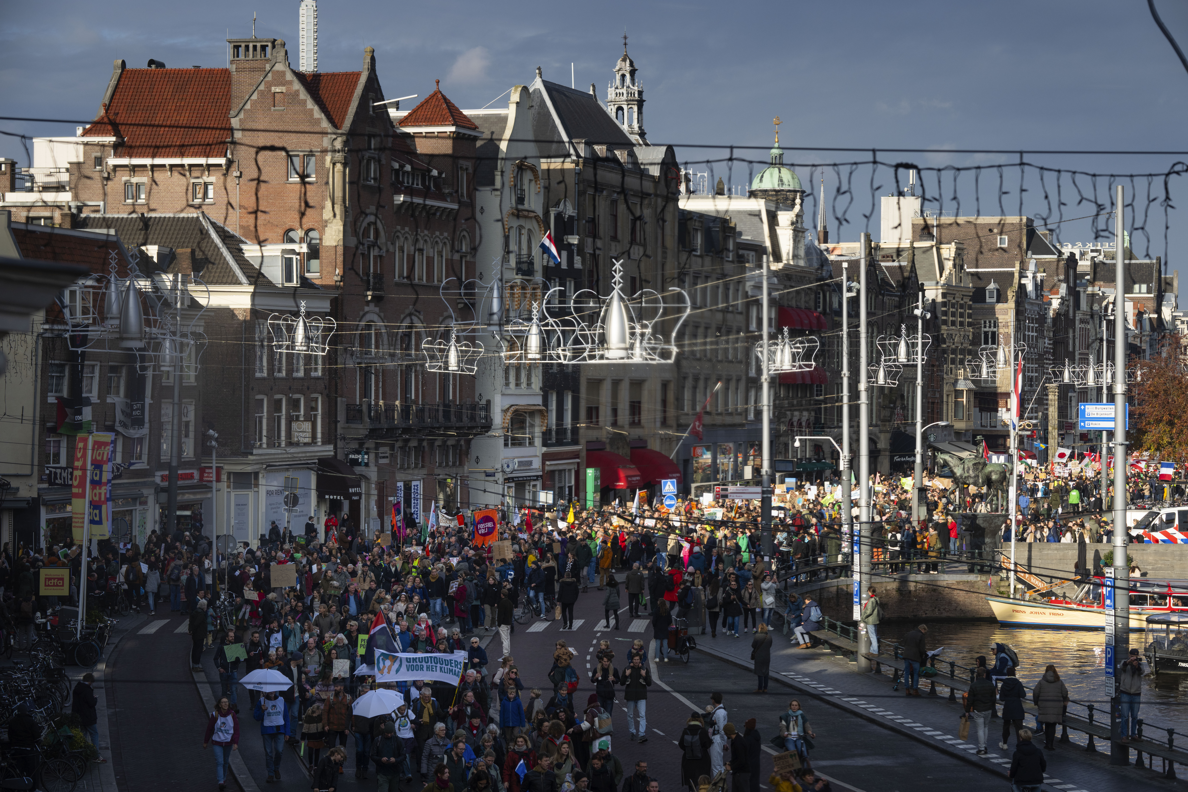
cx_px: 594
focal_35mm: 85
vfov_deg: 16.1
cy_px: 396
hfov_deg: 23.9
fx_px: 2805
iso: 100
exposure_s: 1/800
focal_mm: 85
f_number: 6.3
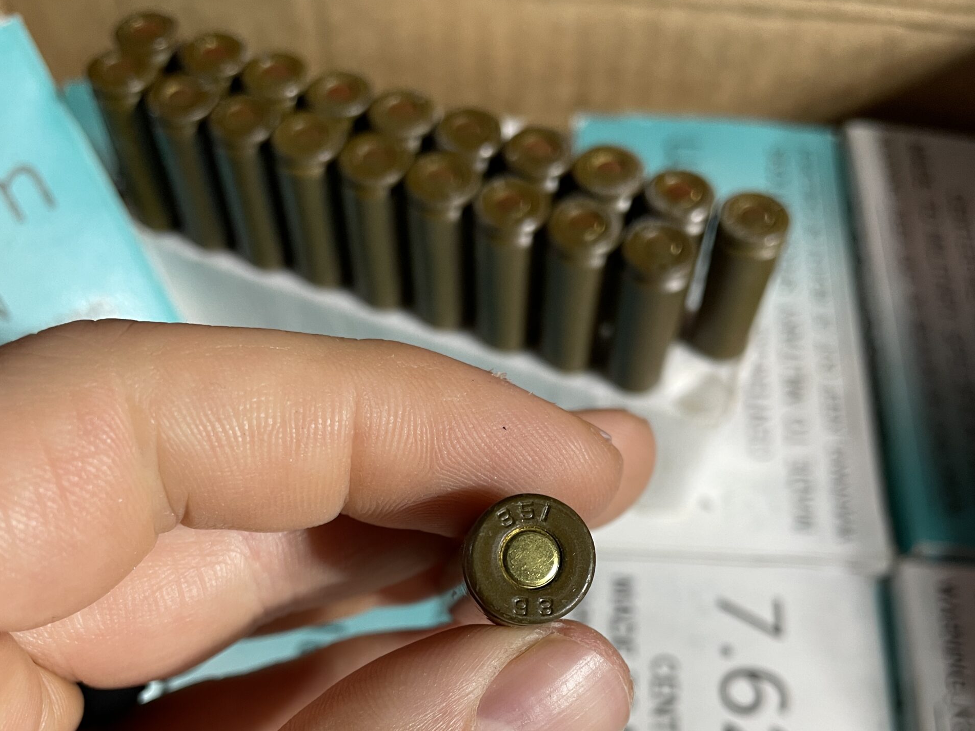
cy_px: 567
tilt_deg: -61.6
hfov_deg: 52.6
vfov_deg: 39.3
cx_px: 491
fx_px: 986
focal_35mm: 35
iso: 80
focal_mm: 4.2
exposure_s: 1/60
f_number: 1.6
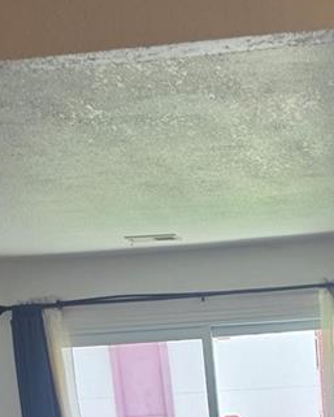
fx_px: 1037
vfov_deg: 17.8
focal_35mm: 84
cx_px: 316
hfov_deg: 17.9
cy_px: 768
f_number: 1.7
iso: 100
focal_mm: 6.3
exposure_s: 1/120
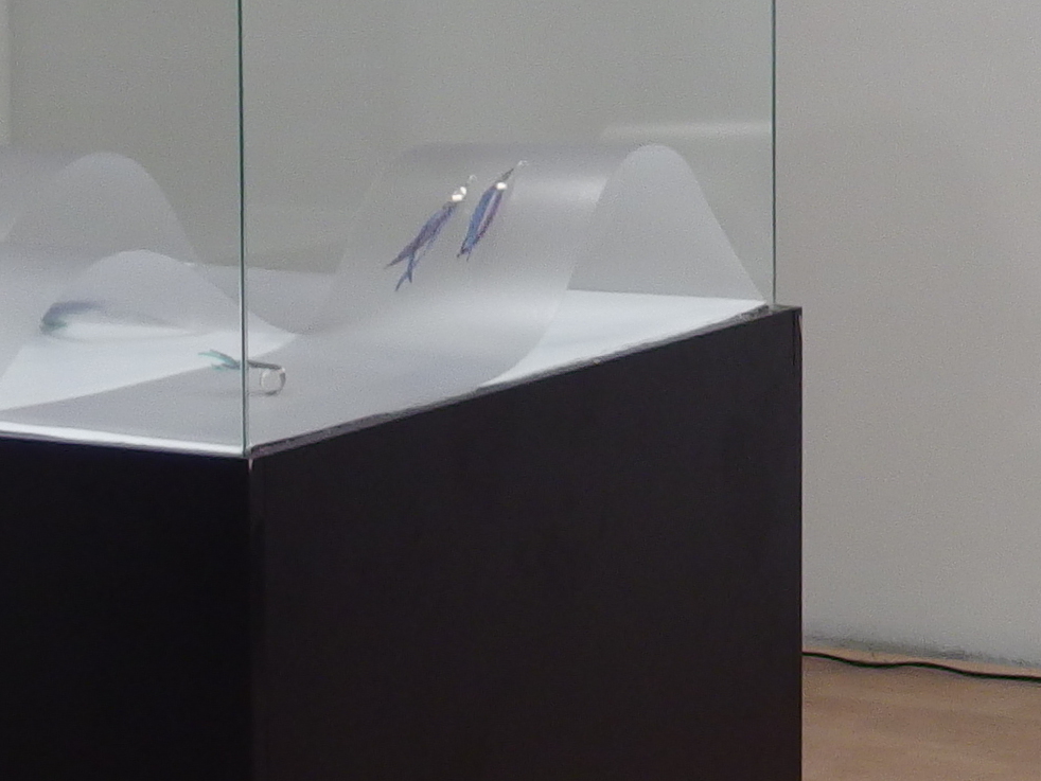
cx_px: 1372
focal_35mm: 114
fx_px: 3429
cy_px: -28
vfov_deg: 12.8
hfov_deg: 16.3
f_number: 1.8
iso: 250
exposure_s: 1/45
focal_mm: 6
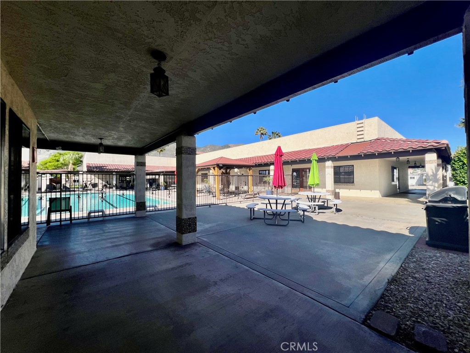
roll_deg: +0.7
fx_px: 177
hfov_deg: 106.2
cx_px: 235
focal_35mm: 13
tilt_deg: +0.5
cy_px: 176
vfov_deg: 89.9
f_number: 1.8
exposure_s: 1/2801
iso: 32
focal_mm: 1.57
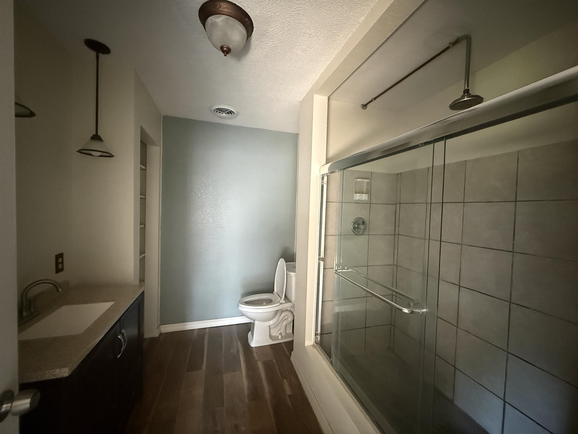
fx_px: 234
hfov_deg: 102.1
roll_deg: -2.0
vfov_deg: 85.7
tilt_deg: -1.9
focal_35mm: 14
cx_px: 289
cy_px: 217
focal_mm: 2.22
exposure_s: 1/46
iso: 1600
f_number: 2.2
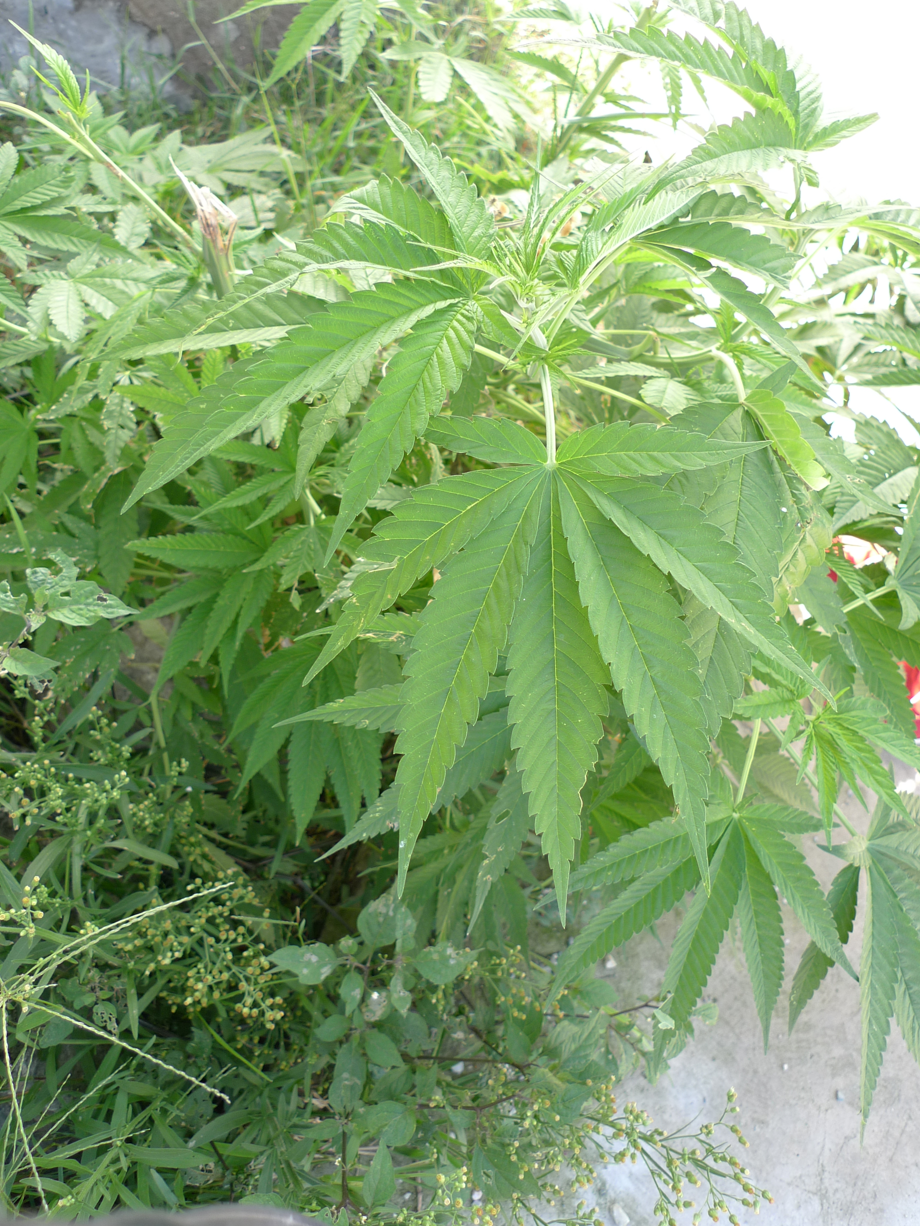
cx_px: 469
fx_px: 886
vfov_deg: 69.4
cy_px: 605
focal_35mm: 25
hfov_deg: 54.9
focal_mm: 5.1
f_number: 2
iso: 80
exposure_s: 1/100
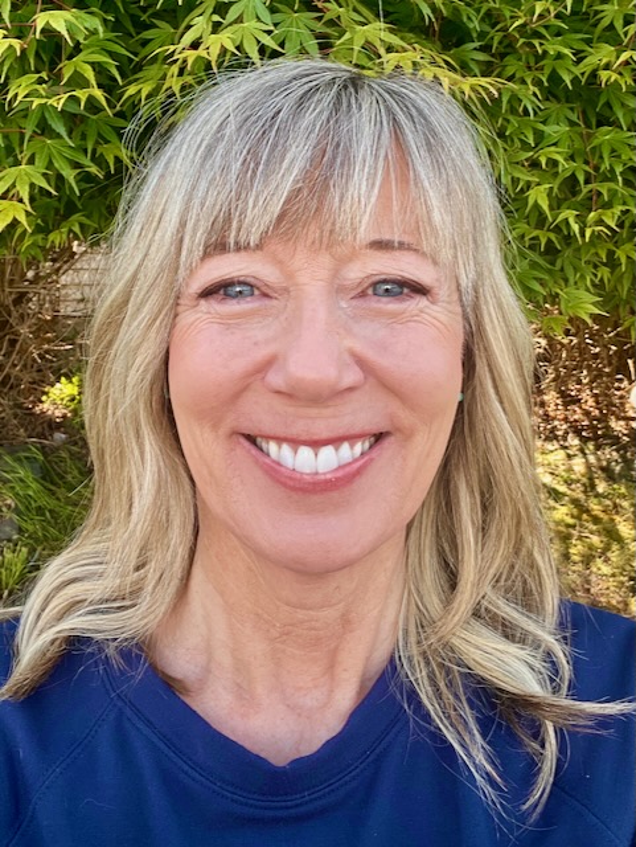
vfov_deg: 59.9
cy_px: 424
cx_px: 318
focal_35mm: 30
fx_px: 734
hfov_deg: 46.9
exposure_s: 1/147
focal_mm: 2.71
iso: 25
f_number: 2.2
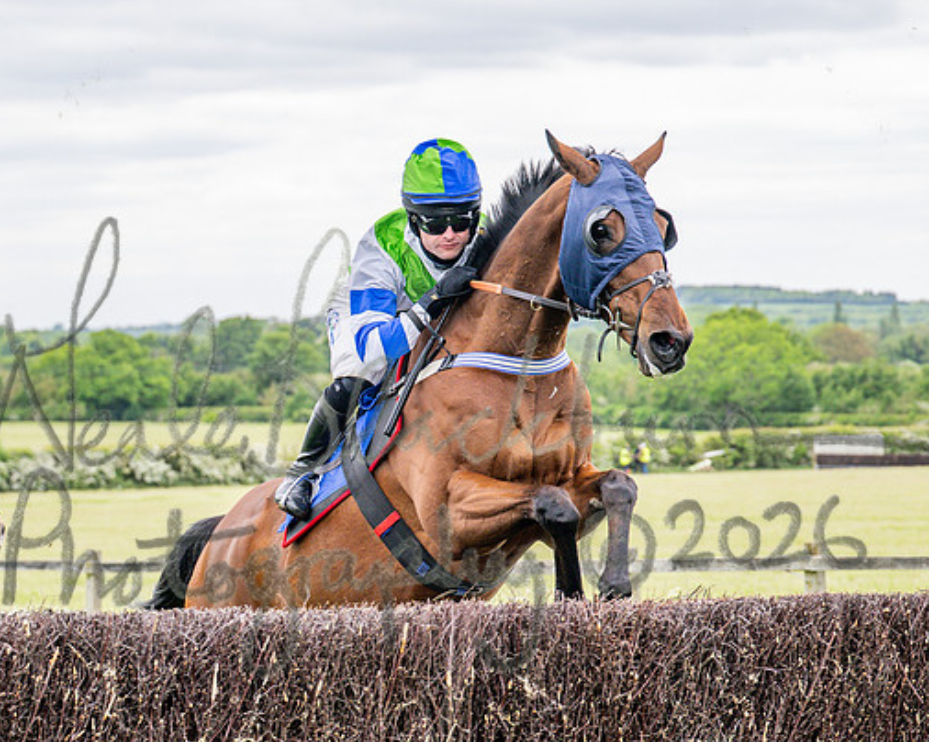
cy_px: 383
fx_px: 3984
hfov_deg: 13.3
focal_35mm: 145
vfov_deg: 10.6
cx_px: 525
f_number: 4
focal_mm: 70
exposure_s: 1/1250
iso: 400
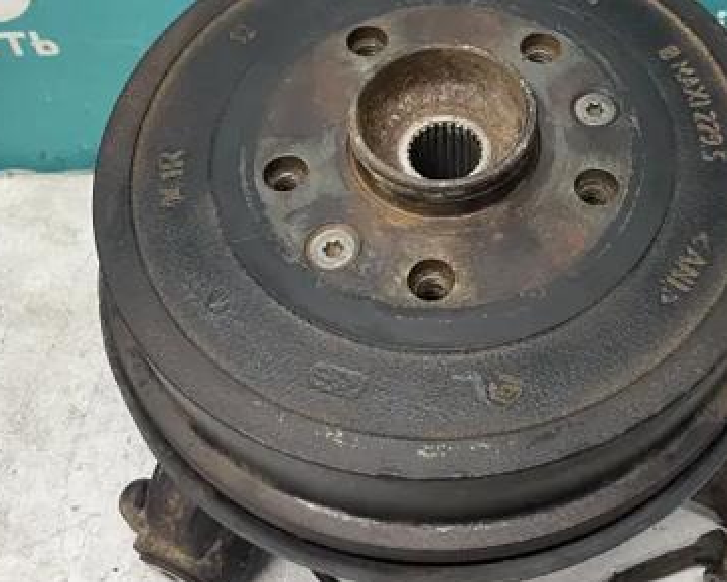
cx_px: 487
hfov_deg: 40.6
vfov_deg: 32.9
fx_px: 968
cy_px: 159
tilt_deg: -45.3
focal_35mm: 45
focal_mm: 4.2
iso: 80
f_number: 1.6
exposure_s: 1/50
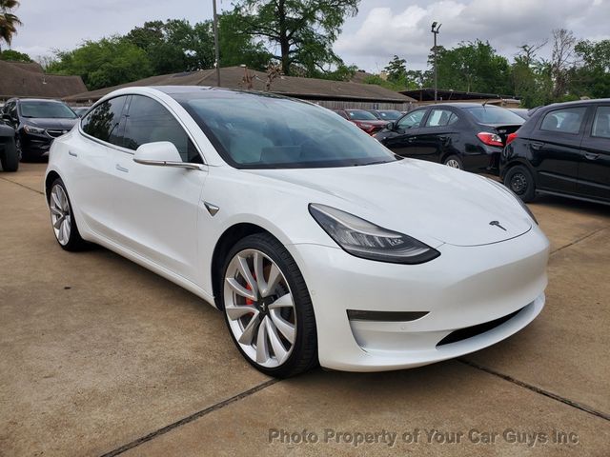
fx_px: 458
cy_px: 228
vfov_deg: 53.1
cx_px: 305
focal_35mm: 26
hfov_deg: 67.3
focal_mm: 4.3
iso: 50
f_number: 2.4
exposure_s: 1/2082
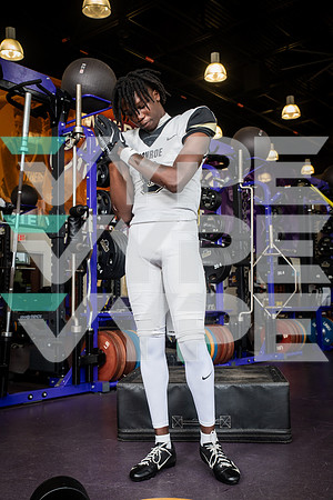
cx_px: 166
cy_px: 250
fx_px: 527
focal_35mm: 38
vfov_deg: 50.7
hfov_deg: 35.1
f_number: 5.6
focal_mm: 38
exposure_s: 1/250
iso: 500
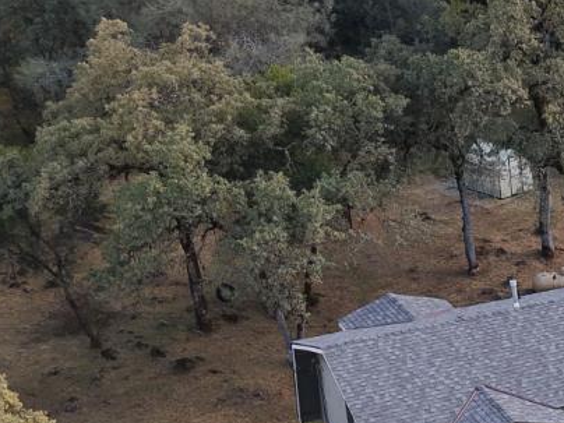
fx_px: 1450
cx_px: 833
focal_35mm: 89
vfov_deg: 16.4
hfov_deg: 19.4
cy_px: 380
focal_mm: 8.67
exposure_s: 1/40
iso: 350
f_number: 1.8
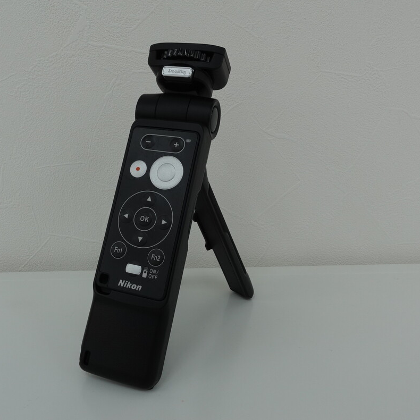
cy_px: 210
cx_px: 168
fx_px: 426
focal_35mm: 31
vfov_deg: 52.5
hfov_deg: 52.2
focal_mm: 8.8
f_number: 10
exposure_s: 1/30
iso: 320
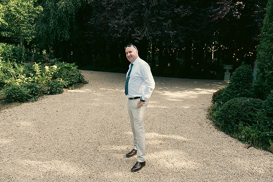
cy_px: 91
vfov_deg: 42.3
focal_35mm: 31
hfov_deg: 60.3
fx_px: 235
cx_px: 136
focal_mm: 31
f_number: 5
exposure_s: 1/250
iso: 160
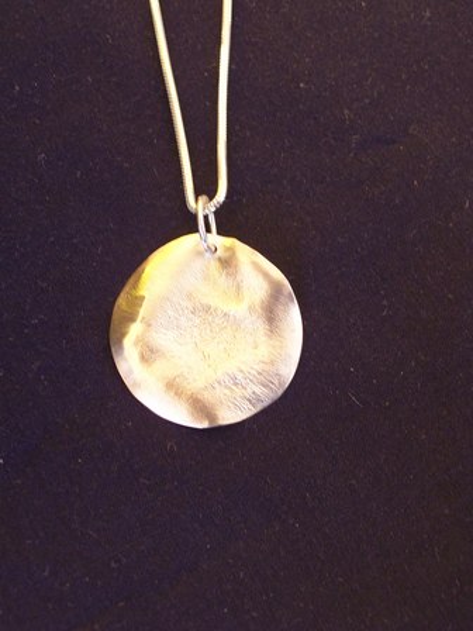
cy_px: 316
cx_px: 236
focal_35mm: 70
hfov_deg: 21.0
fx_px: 1275
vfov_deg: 27.8
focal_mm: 11.6
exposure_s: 1/14.2
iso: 160
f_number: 3.8
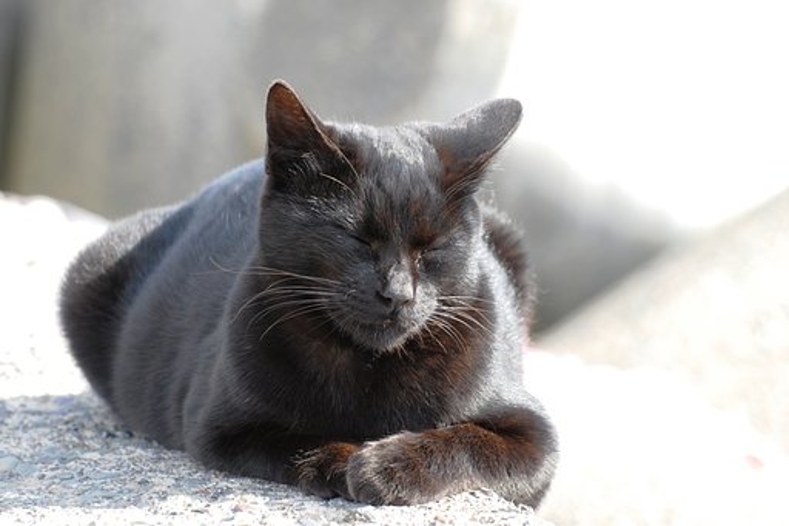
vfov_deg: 6.8
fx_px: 4436
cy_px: 263
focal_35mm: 202
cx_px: 394
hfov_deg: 10.2
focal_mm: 135
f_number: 9
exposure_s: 1/45
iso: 200
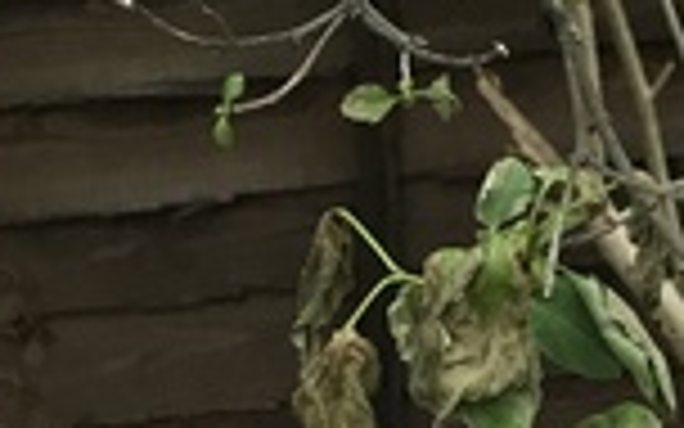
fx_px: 2181
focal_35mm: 117
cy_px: -680
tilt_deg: +1.5
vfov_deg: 9.6
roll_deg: +2.4
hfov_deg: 17.1
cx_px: 806
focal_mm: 3.99
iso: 40
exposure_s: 1/33
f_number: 1.8
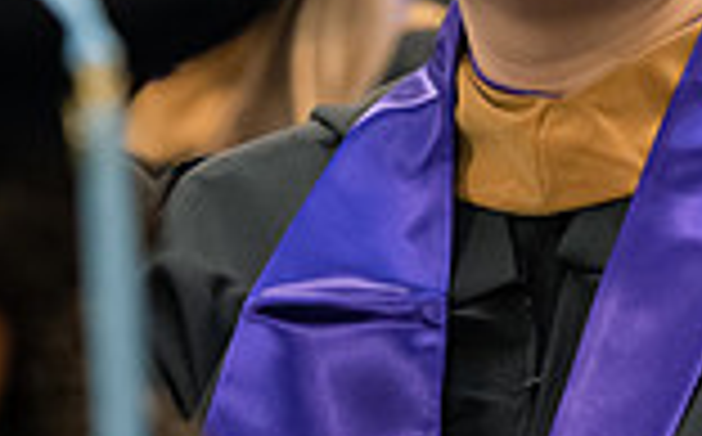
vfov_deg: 3.0
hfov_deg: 4.8
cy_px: -29
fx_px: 8406
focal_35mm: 440
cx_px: 540
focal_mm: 116
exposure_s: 1/200
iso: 3200
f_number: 3.2
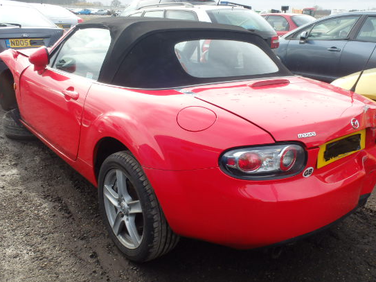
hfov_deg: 55.3
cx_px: 203
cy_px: 142
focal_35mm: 33
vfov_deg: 42.9
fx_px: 358
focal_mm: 5
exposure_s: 1/200
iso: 125
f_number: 3.9
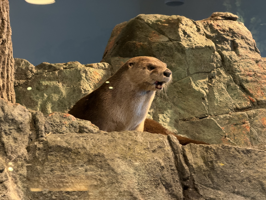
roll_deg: +0.3
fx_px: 768
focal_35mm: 100
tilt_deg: +7.1
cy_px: 100
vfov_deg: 14.8
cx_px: 133
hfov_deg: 19.6
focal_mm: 16.89
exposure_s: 1/60
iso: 400
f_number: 2.8
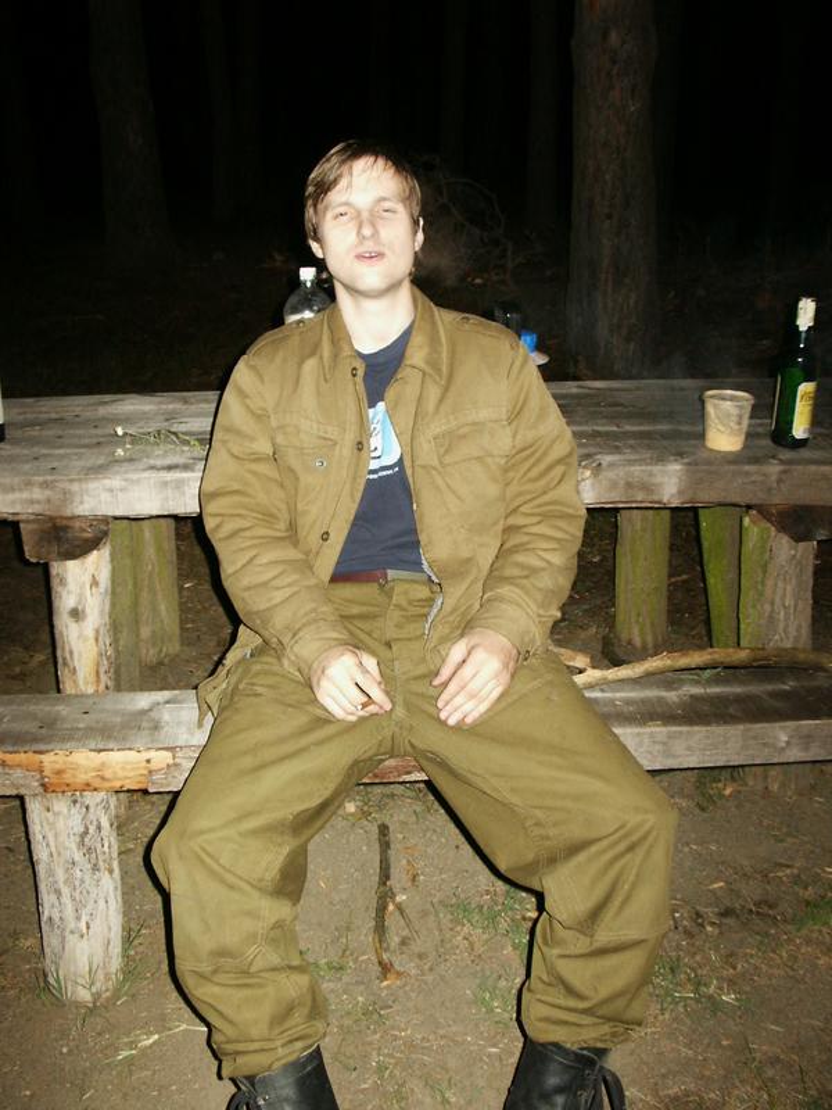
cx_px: 416
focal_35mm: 35
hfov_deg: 40.7
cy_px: 555
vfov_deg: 52.6
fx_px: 1122
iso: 200
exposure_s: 1/45
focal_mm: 7.18
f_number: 3
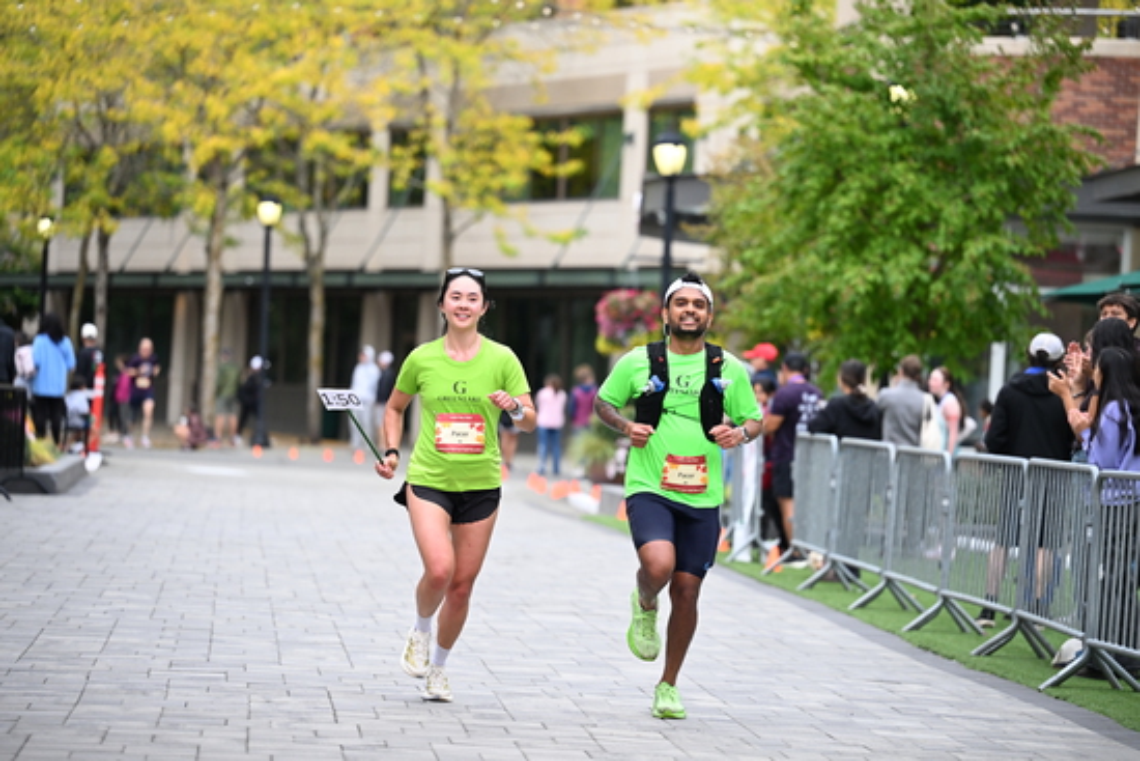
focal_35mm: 135
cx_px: 570
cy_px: 380
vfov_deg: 10.2
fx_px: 4276
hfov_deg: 15.2
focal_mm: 135
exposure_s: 1/2000
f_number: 2.8
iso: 800
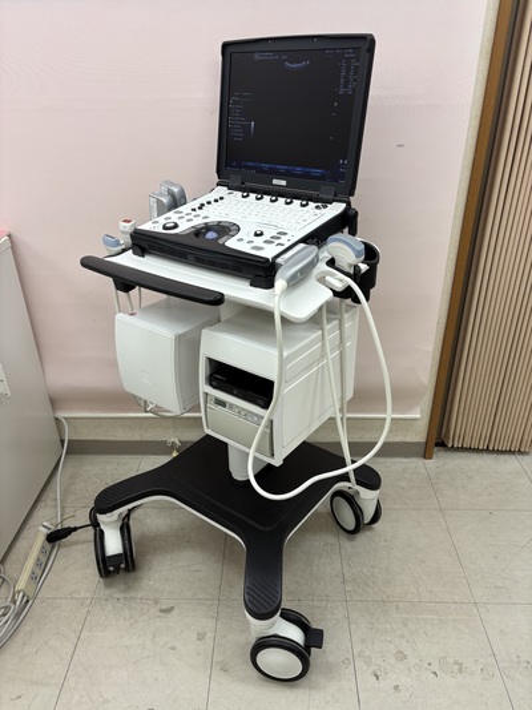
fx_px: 533
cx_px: 266
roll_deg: +0.7
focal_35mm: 26
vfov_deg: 67.3
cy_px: 355
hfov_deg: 53.0
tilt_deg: -28.7
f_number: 1.6
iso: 50
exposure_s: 1/120
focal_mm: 5.96
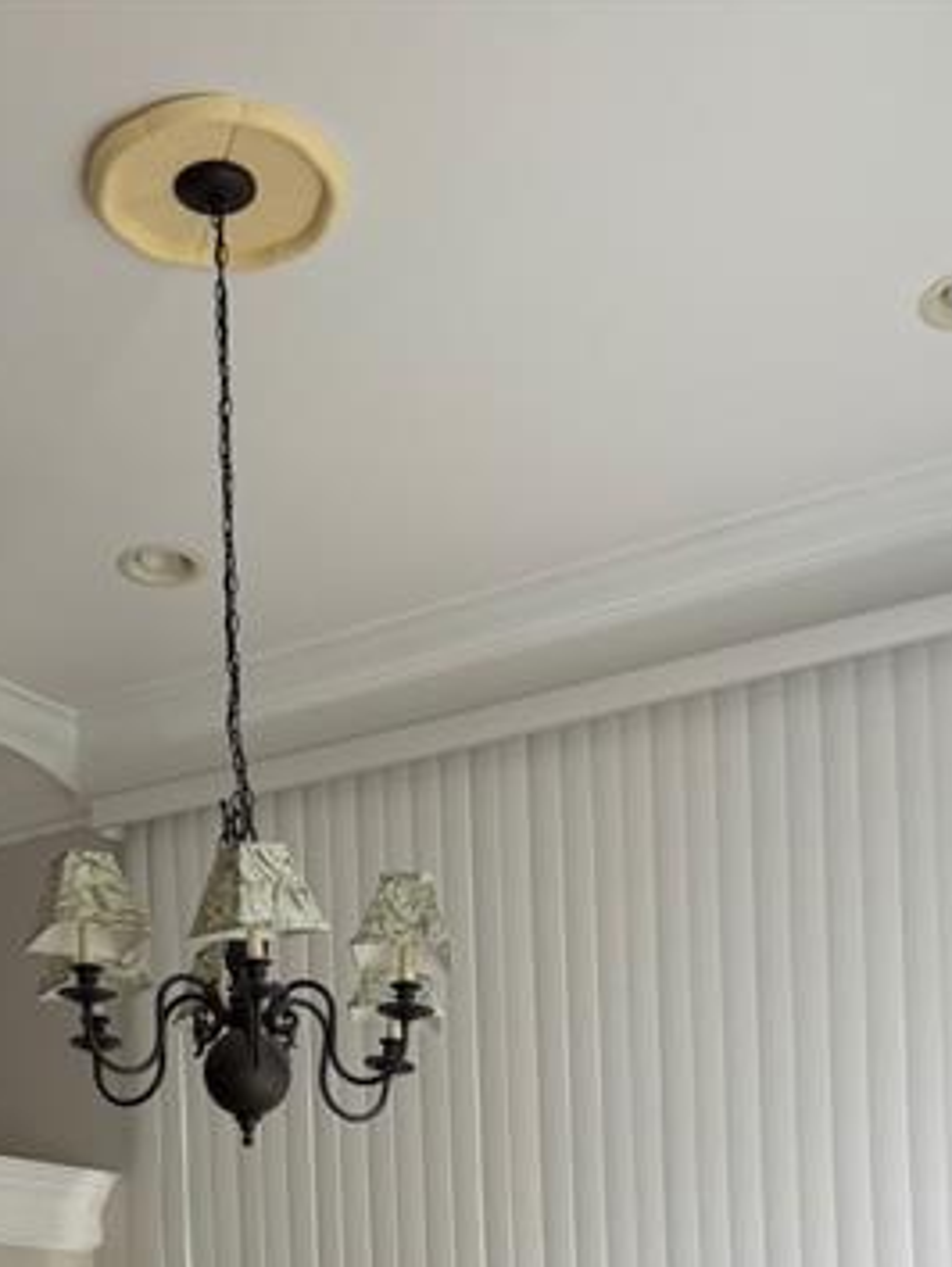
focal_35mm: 52
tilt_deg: +2.4
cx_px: 437
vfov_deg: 32.7
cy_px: 1364
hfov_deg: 28.1
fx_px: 1904
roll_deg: +1.8
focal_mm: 6.76
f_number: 1.78
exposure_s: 1/247
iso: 64
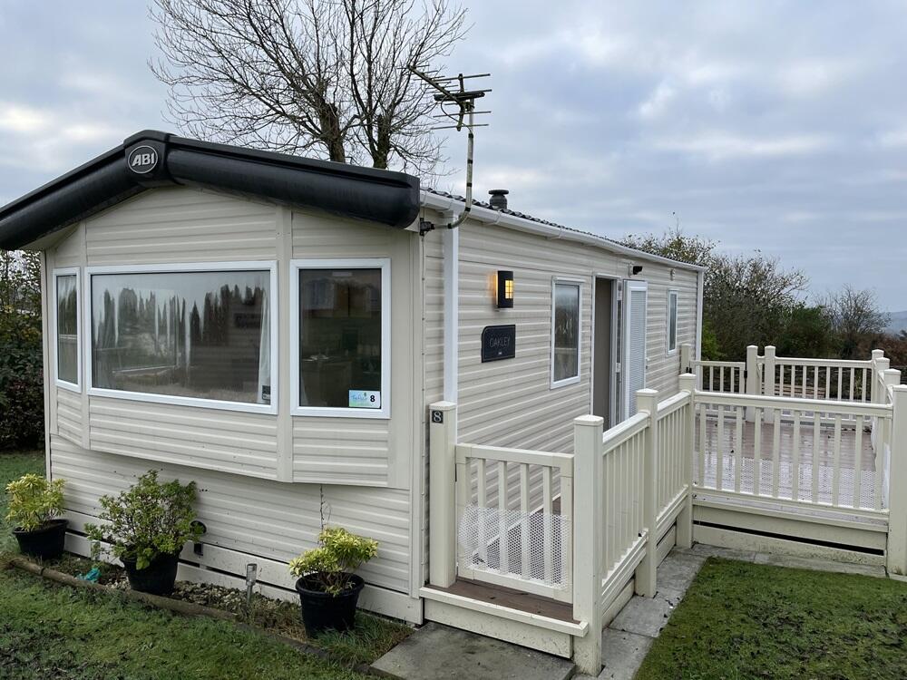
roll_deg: -0.2
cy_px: 340
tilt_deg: -3.1
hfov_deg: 67.3
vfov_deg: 53.1
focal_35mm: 26
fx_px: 681
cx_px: 454
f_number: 1.6
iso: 32
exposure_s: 1/861
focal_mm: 4.2
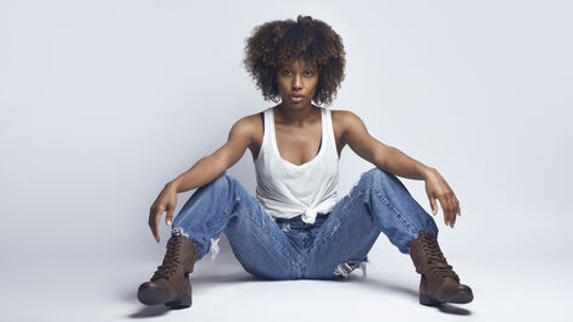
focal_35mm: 74
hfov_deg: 28.6
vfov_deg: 16.3
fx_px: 1124
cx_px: 288
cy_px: 162
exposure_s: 1/160
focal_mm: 70
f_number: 6.3
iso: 100
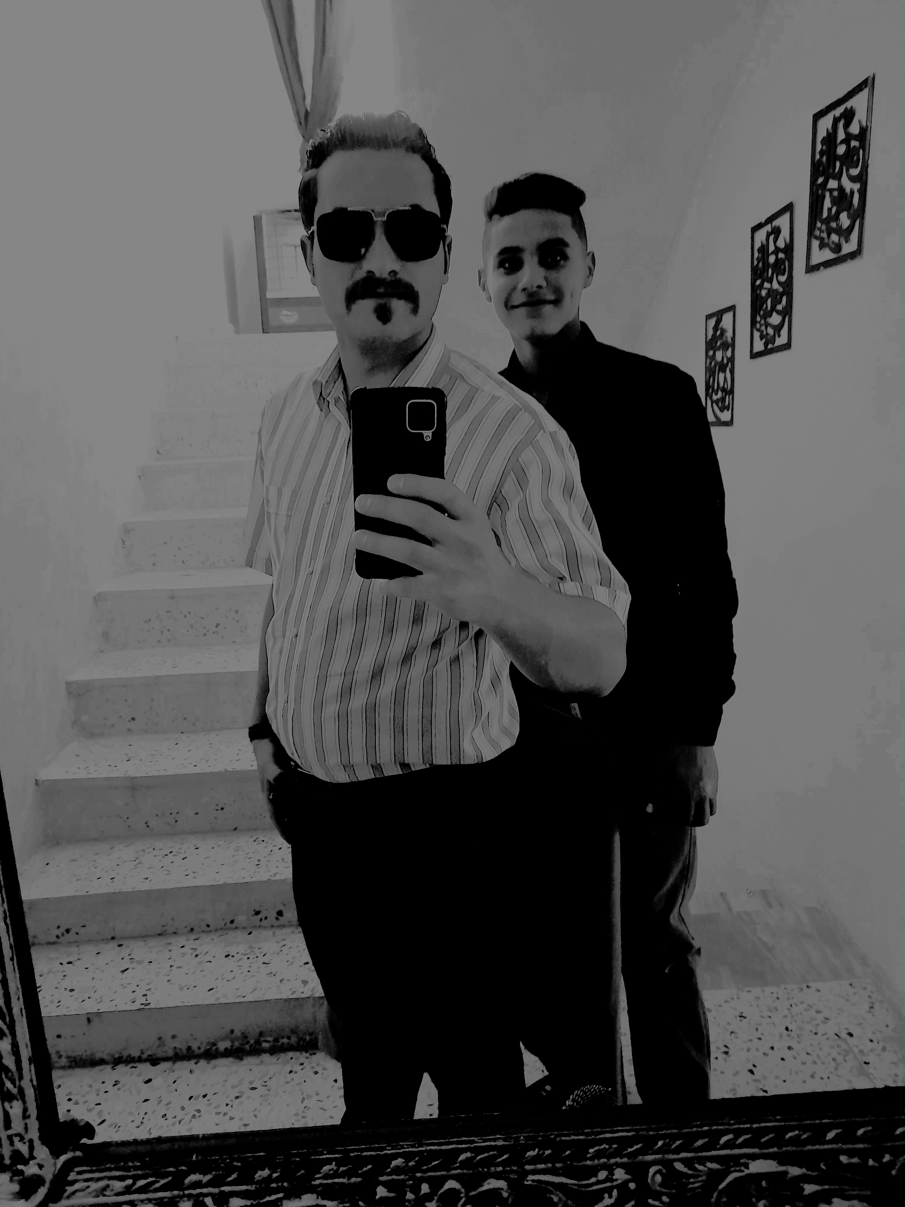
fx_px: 871
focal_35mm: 25
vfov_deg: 69.4
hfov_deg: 54.9
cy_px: 604
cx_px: 452
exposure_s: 1/33
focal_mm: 4.6
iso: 800
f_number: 2
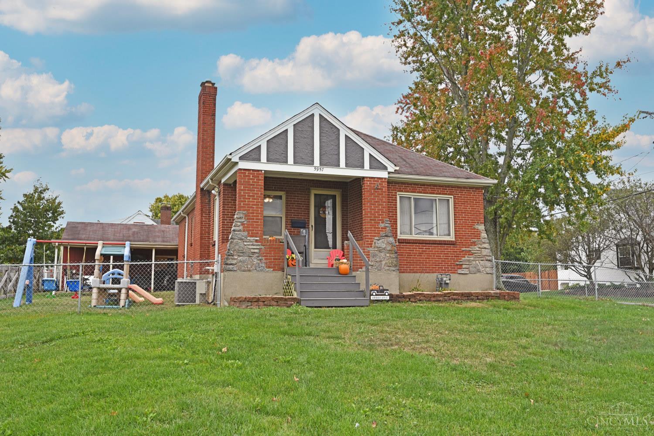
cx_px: 327
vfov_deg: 43.6
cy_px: 218
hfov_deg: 61.9
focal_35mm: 30
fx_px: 545
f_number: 5.6
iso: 160
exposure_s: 1/250
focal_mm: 30
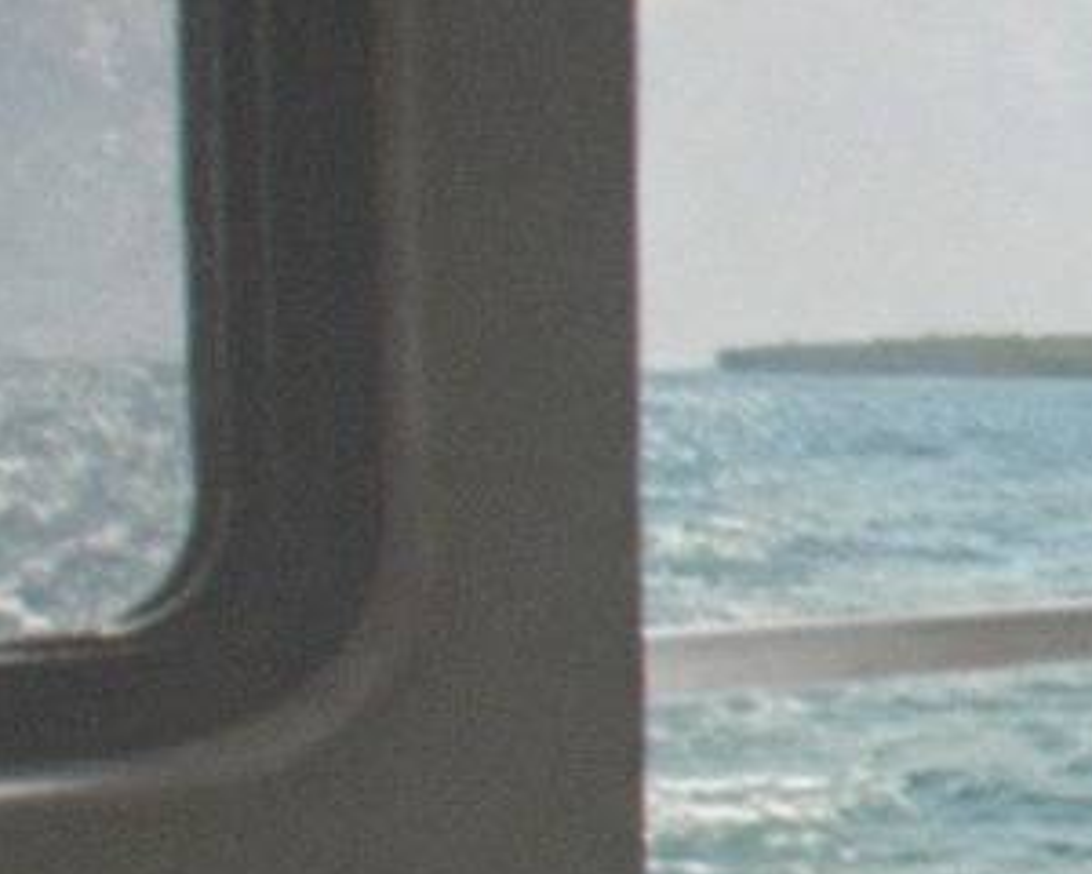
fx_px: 6464
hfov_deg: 9.4
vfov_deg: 7.7
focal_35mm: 200
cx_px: 1631
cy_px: 1085
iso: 200
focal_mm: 64
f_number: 4
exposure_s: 1/640
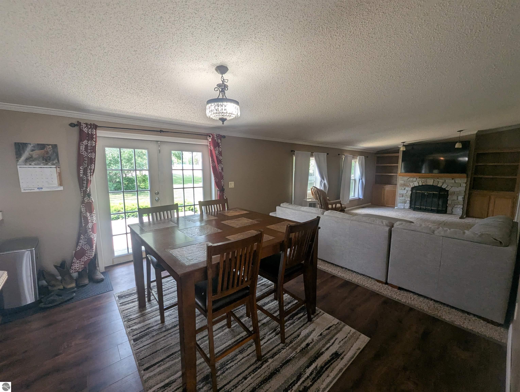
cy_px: 196
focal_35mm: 13
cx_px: 260
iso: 91
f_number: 2.2
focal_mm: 1.95
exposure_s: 1/120
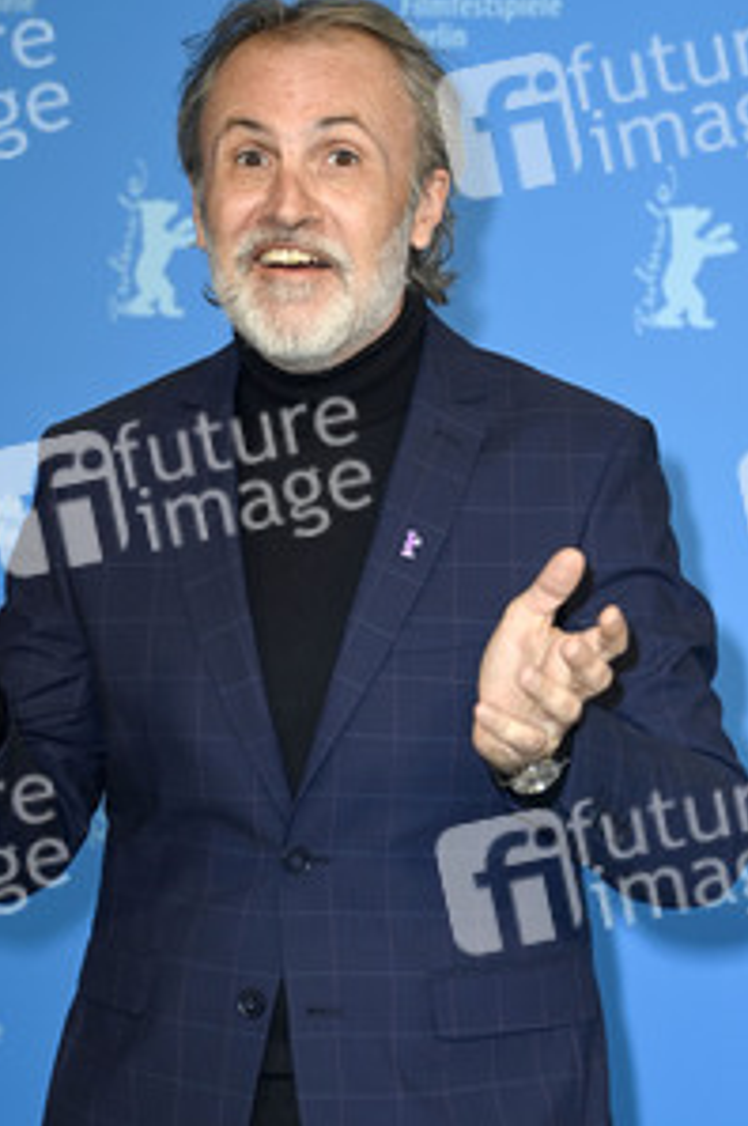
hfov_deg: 12.0
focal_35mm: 114
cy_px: 676
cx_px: 287
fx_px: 3561
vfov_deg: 17.9
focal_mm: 85
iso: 800
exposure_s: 1/160
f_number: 5
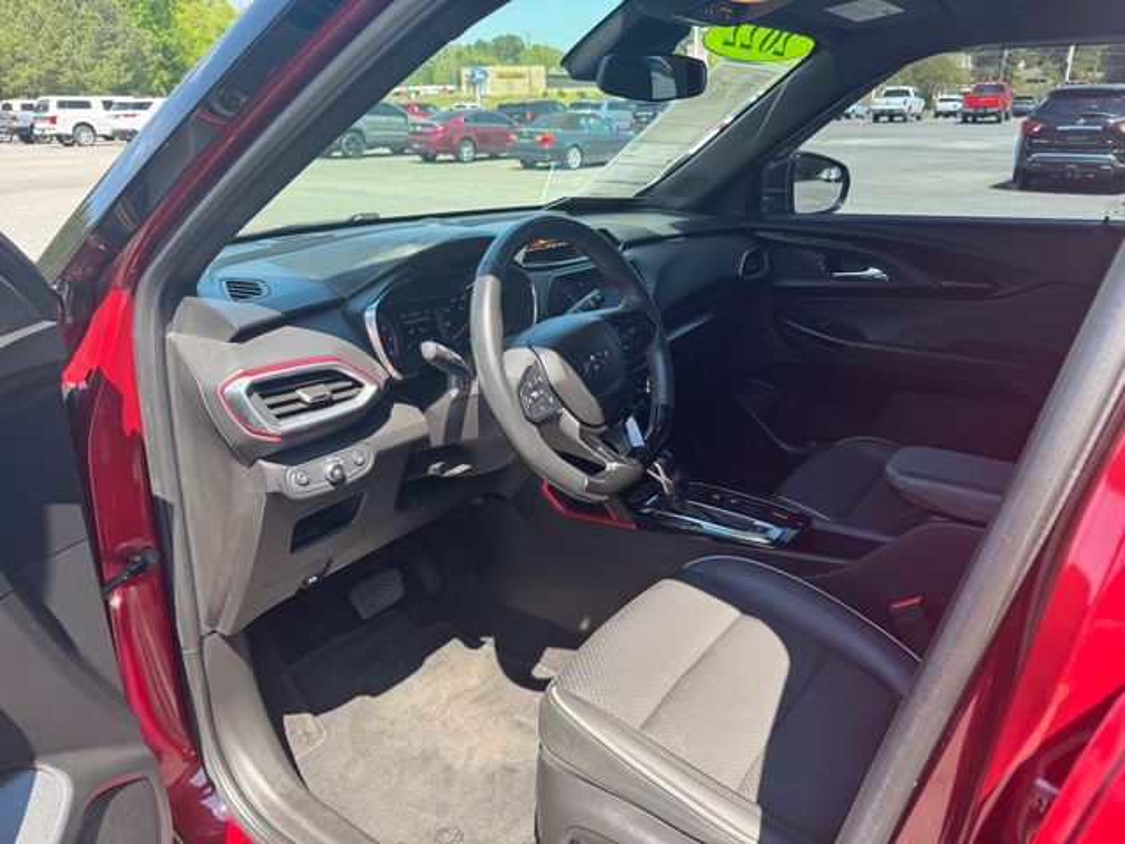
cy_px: 422
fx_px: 780
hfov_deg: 71.6
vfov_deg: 56.8
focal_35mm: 24
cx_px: 562
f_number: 1.78
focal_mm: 6.76
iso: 80
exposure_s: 1/409
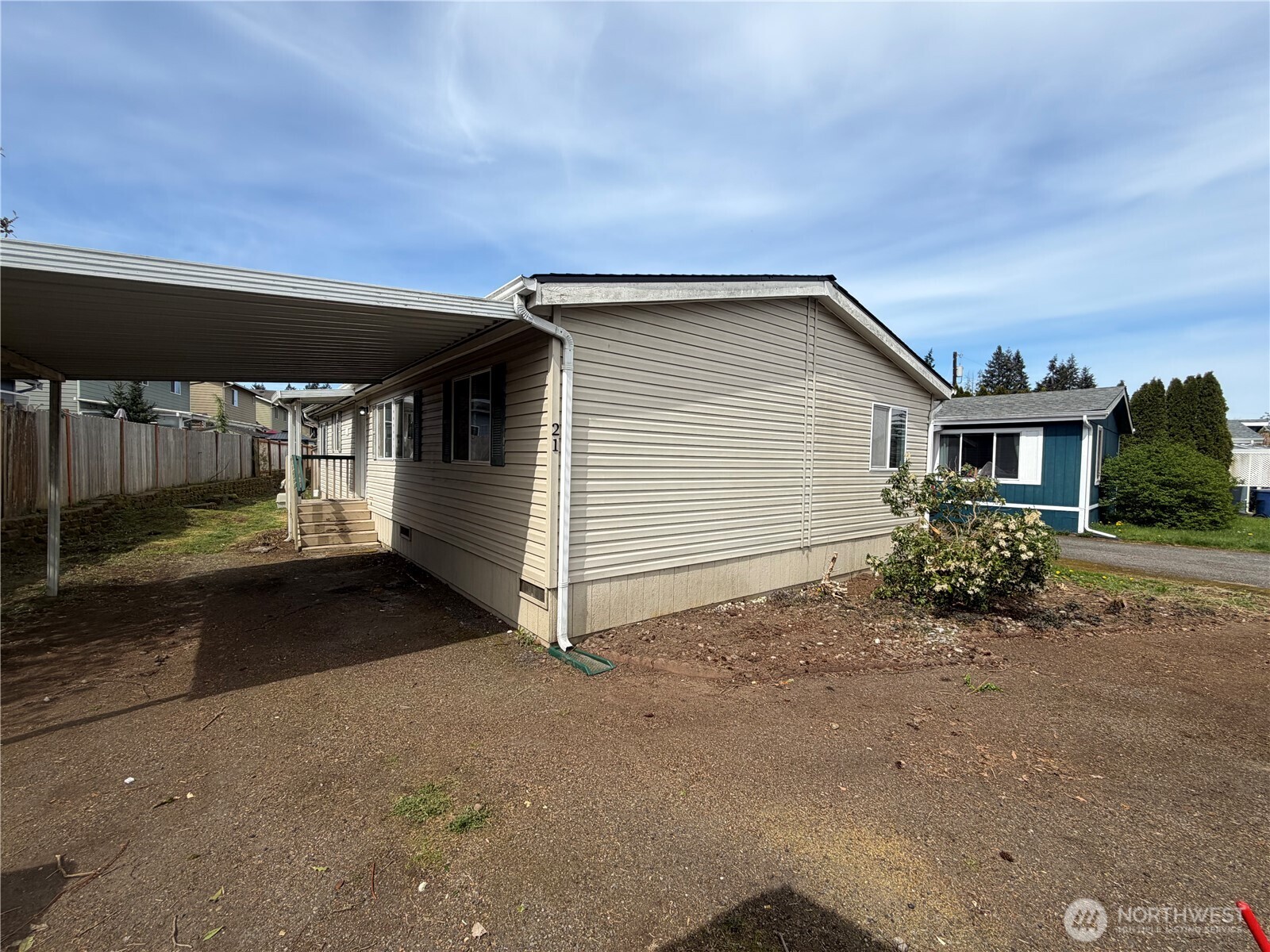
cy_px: 476
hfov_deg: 102.1
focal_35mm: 14
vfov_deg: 85.7
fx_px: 514
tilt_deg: -2.5
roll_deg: -0.5
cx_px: 635
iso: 25
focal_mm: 2.22
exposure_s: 1/770
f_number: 2.2
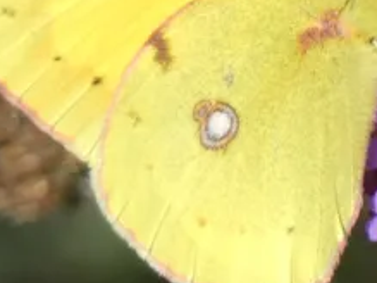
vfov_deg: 1.1
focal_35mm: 1414
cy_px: 48
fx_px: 15391
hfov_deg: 1.4
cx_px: 282
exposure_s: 1/100
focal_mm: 86.7
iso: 80
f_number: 5.6
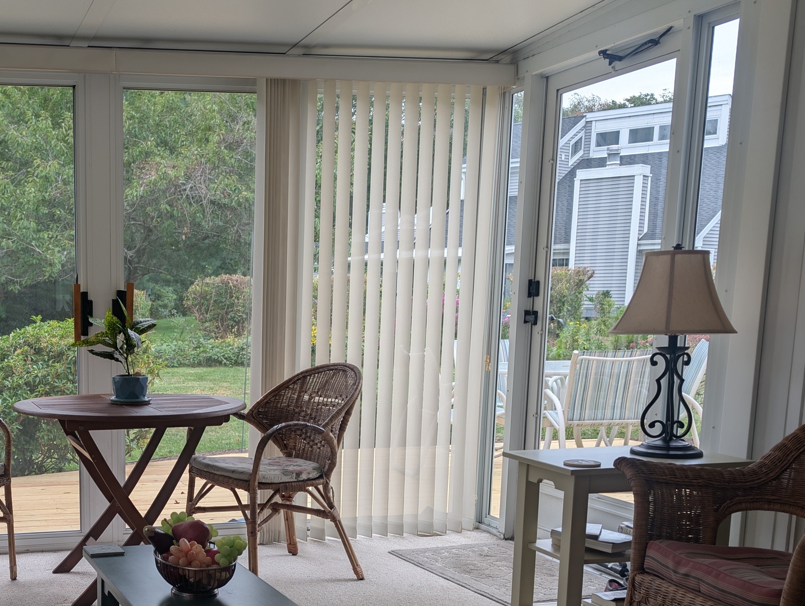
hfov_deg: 39.8
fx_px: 1048
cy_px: 481
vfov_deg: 31.5
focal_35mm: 45
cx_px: 125
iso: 27
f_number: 1.68
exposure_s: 1/60
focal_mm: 6.9
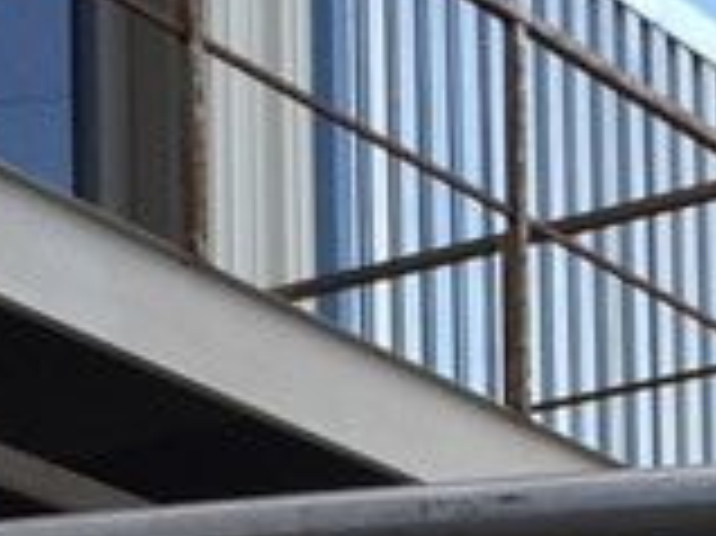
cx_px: 653
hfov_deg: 10.5
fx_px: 3865
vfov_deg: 7.2
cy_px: 1531
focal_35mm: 187
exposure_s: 1/682
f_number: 2.2
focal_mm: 4.15
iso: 32
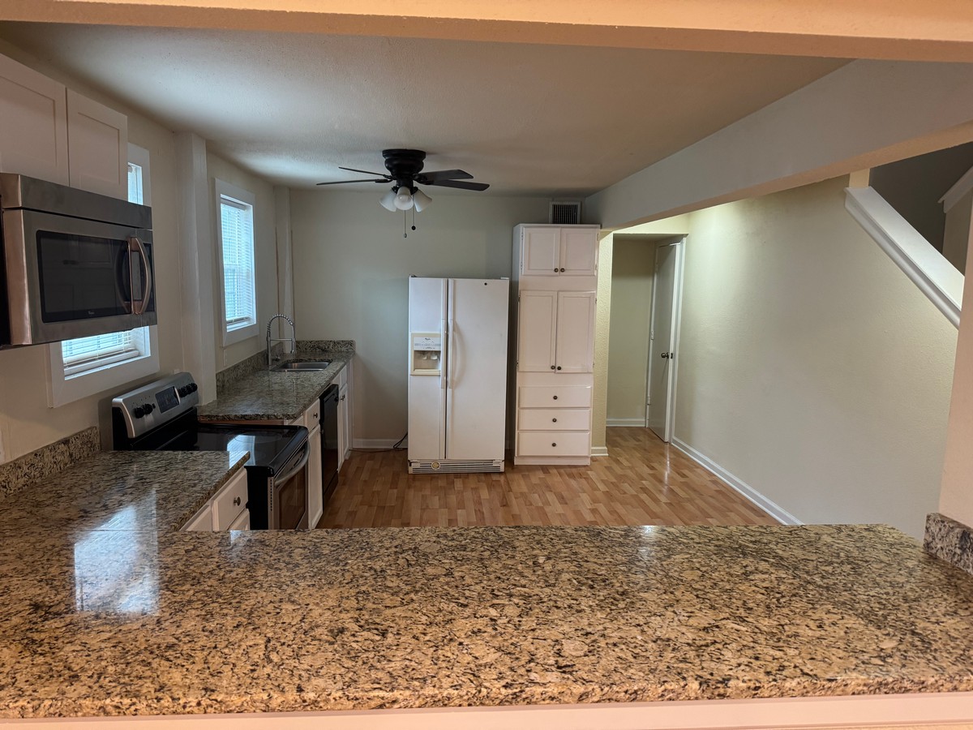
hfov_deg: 71.6
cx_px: 486
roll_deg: -0.5
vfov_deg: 56.8
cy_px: 365
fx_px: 675
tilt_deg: -7.3
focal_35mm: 24
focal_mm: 6.76
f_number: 1.78
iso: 320
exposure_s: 1/60
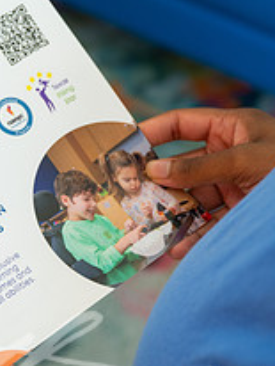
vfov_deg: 17.7
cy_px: 211
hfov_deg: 13.2
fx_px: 1173
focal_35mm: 111
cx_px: 0
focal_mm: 41
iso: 640
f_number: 4
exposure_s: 1/200
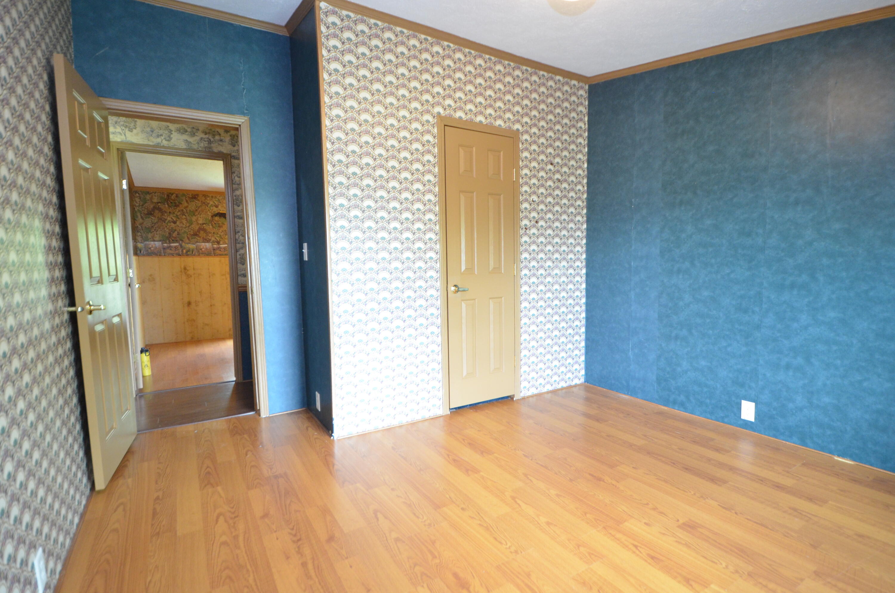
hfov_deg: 90.1
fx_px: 447
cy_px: 296
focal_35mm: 18
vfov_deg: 67.1
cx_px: 448
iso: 1600
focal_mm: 12
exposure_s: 1/30
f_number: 3.8
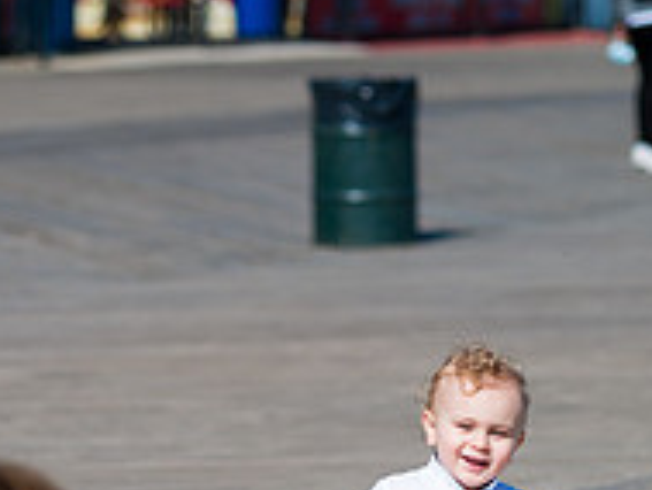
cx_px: 376
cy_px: 435
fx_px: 5108
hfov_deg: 7.3
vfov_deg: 5.5
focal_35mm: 271
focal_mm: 92
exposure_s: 1/6400
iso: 200
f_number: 3.2
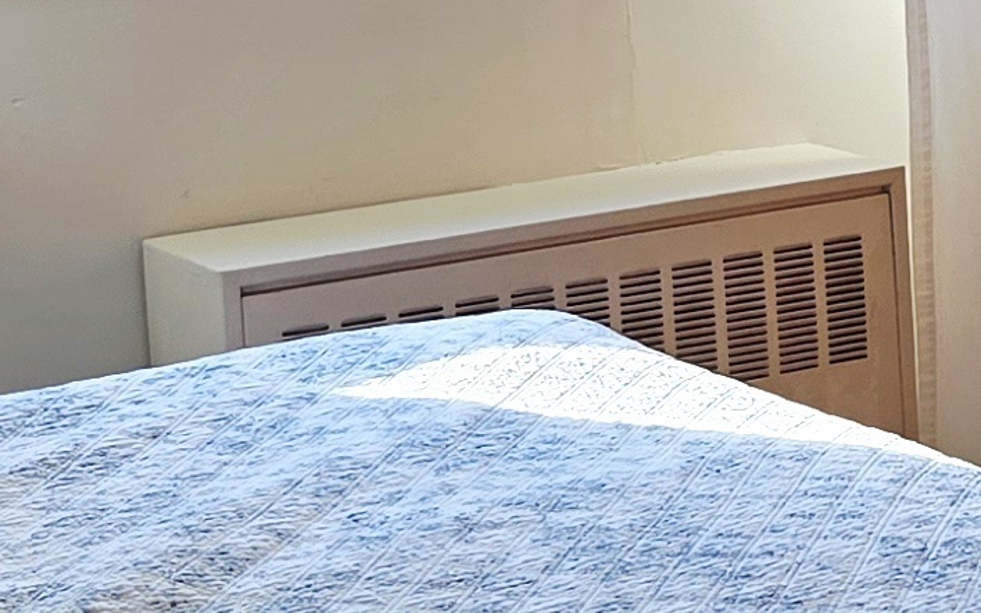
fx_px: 3690
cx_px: 932
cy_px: -43
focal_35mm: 138
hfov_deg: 14.9
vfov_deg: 9.4
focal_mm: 5.4
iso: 25
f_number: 1.8
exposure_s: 1/192
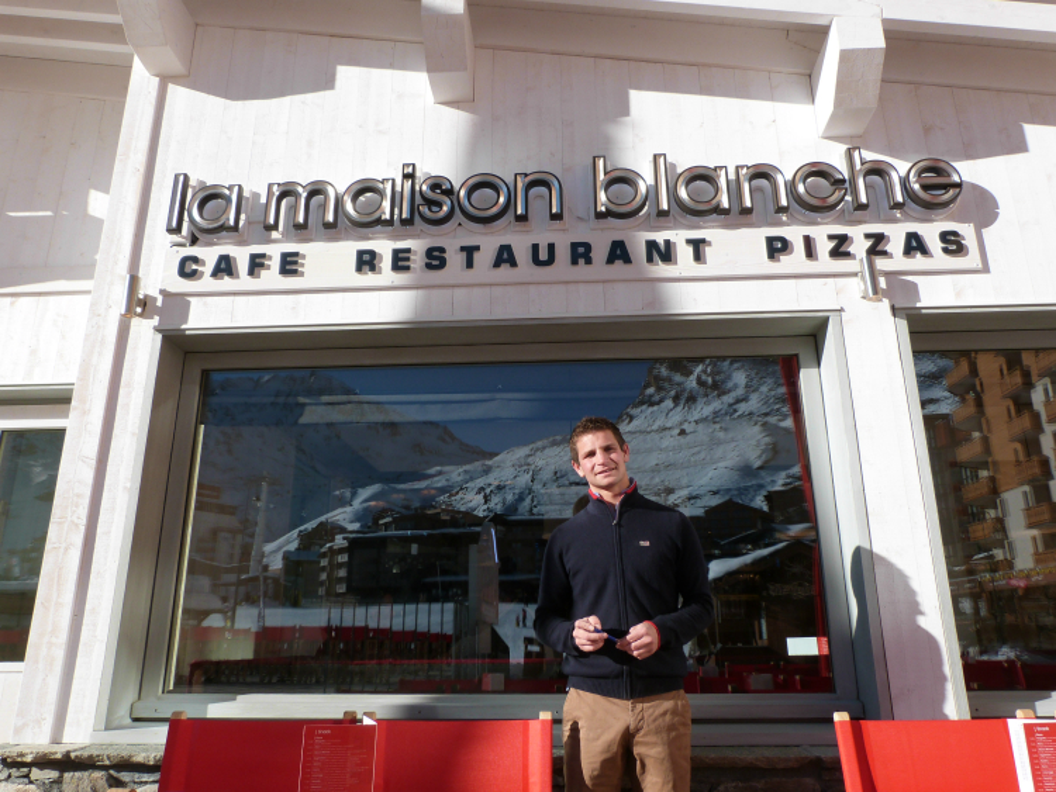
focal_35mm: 25
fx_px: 763
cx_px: 528
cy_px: 396
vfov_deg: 54.9
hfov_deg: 69.4
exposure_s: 1/640
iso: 100
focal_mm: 4.5
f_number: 4.5
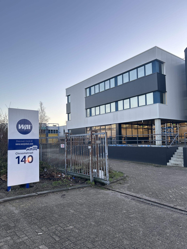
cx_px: 94
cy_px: 124
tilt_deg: +2.8
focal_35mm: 26
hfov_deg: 53.1
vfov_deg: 67.3
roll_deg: +1.8
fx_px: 187
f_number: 1.5
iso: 50
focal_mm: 5.7
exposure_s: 1/121
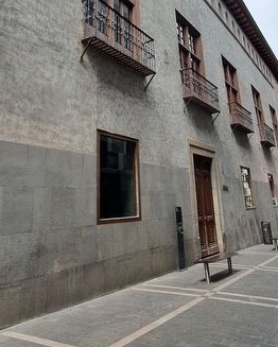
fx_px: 319
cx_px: 154
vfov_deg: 54.1
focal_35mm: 31
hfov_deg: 47.1
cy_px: 81
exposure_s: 1/496
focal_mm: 1.8
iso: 50
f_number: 2.2
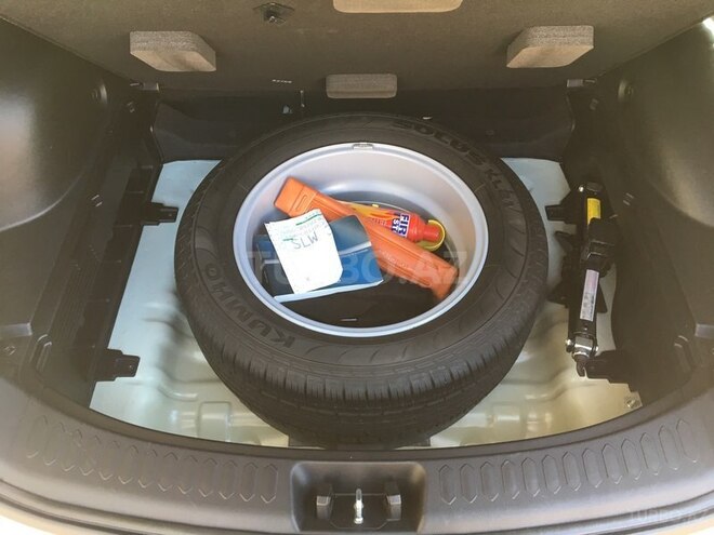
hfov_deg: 61.7
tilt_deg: -51.8
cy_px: 268
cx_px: 357
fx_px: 598
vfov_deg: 48.2
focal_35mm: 29
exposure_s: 1/33
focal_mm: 4.15
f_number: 2.2
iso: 32
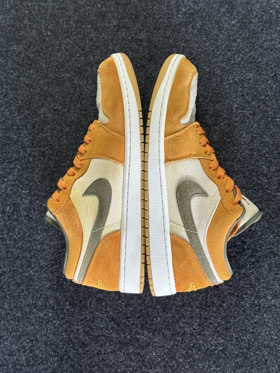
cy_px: 188
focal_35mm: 52
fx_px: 561
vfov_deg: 36.8
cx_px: 141
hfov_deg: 28.0
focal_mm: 6.86
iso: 160
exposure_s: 1/50
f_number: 1.78
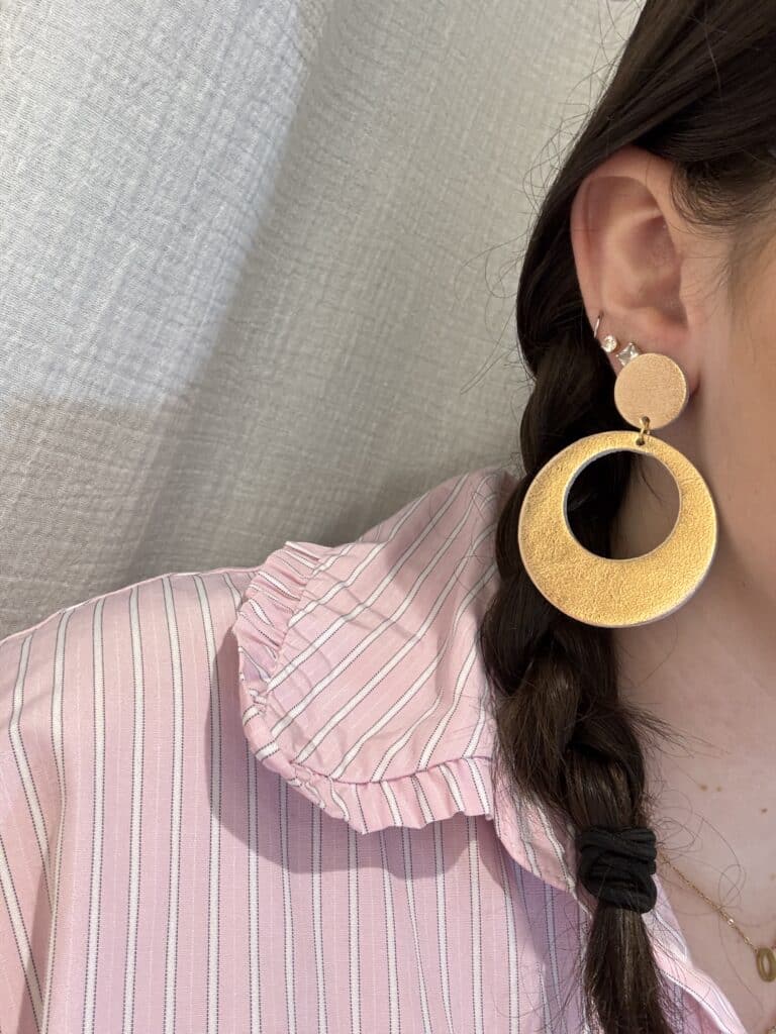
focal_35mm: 30
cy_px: 517
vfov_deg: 60.0
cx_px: 388
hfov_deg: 46.8
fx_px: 897
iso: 125
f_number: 1.9
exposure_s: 1/50
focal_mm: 2.69
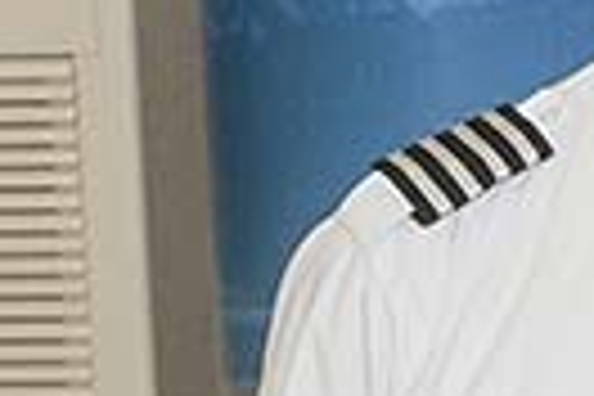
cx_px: 2079
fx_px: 4075
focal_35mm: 247
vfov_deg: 5.5
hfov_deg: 7.0
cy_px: 529
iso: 1600
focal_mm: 34
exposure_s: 1/60
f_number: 9
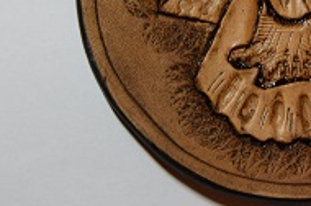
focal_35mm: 235
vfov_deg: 5.8
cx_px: 304
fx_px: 2027
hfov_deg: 8.7
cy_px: -16
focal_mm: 66
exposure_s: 1/13
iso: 640
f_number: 13
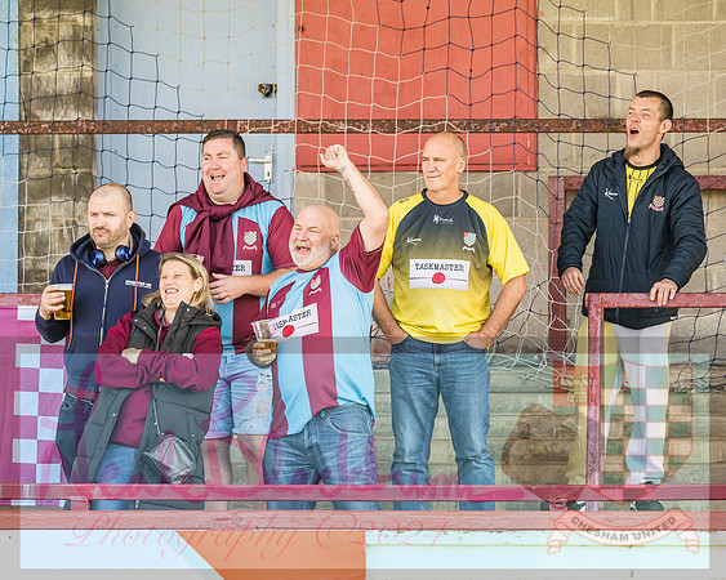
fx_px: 7136
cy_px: 309
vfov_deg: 4.7
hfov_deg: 5.8
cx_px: 362
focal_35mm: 332
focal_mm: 180
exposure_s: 1/250
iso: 400
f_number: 5
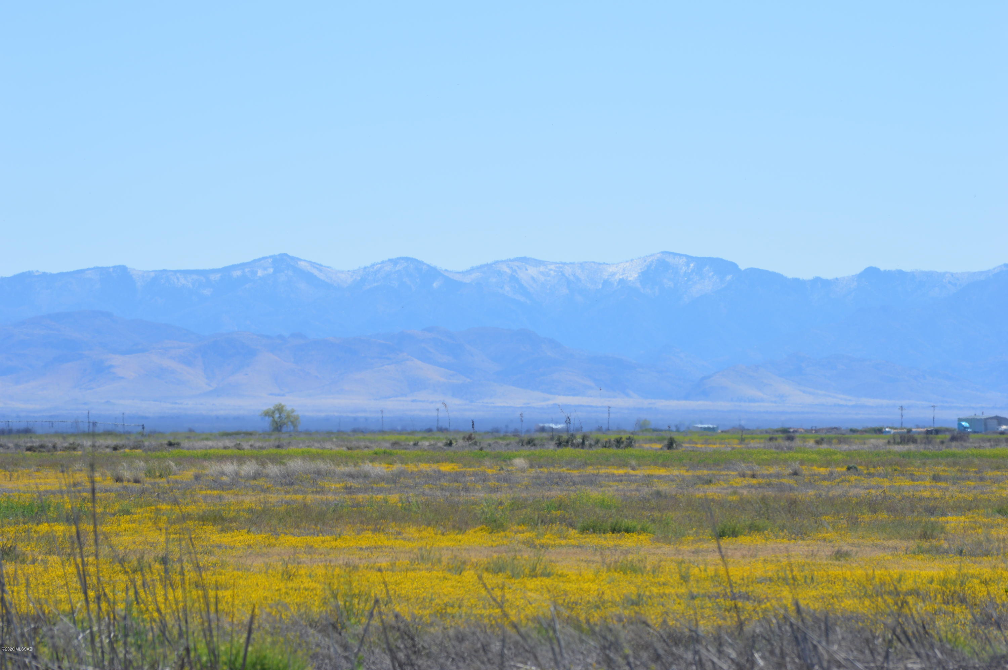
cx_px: 504
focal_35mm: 174
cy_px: 335
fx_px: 4867
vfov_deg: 7.9
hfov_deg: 11.8
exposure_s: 1/250
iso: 100
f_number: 8
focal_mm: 116
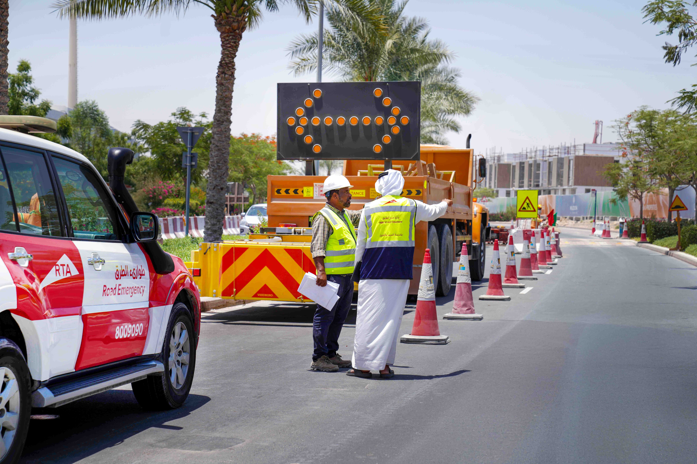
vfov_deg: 19.5
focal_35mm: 70
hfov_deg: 28.8
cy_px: 232
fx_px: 1355
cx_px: 348
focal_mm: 70
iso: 50
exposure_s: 1/200
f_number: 5.6
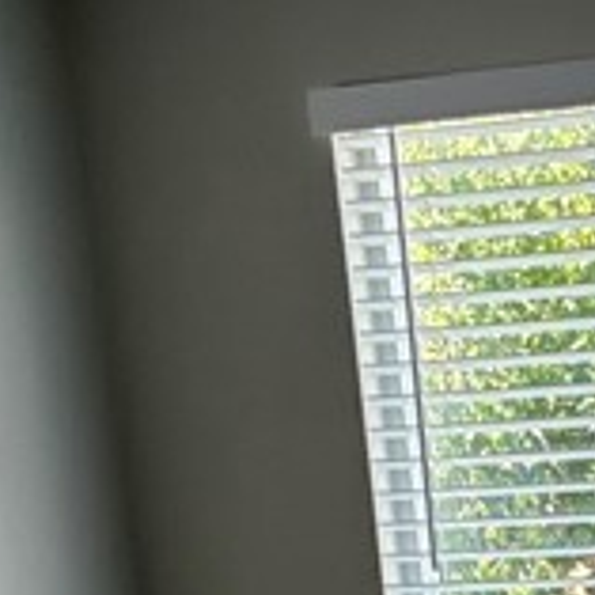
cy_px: 1080
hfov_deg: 10.5
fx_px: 3131
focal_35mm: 161
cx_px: 845
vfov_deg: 10.2
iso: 64
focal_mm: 3
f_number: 1.8
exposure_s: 1/122
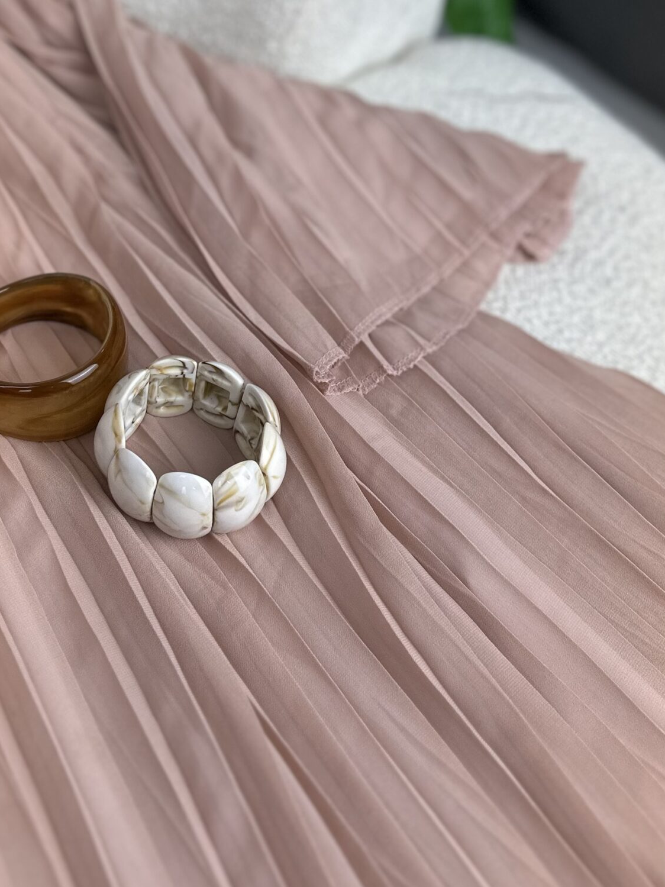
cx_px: 235
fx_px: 1050
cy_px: 227
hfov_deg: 34.9
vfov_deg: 44.3
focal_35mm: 41
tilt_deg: -45.6
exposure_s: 1/469
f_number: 1.78
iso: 80
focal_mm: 6.86
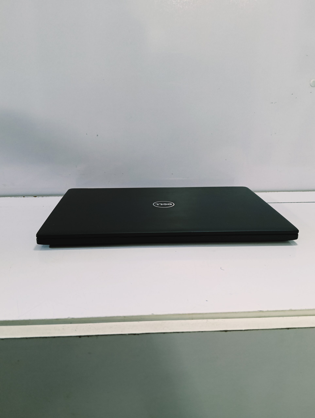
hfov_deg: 51.5
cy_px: 209
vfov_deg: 65.2
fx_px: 327
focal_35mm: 27
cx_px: 158
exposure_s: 1/33.3
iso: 100
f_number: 1.8
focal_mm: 3.98
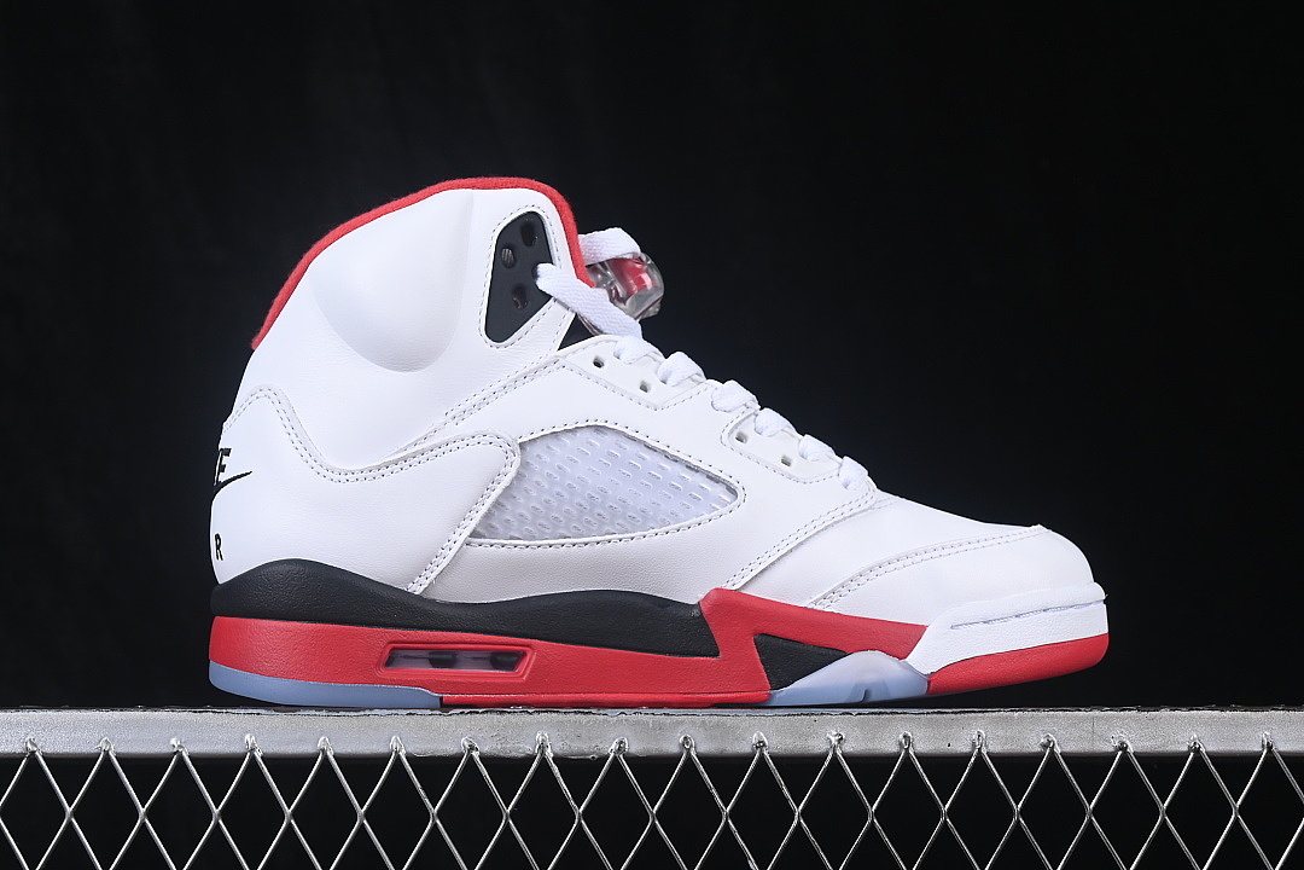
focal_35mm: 75
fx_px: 2716
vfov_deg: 18.2
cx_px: 652
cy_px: 435
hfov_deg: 27.0
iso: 160
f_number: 8
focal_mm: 50
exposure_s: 1/80
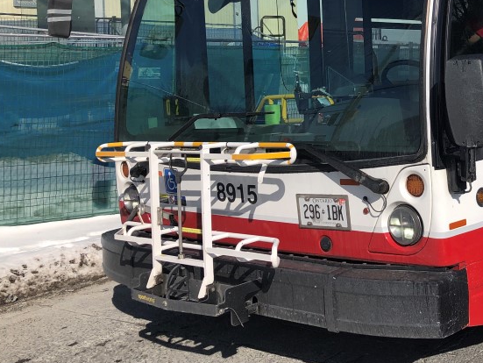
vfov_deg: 27.5
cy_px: 71
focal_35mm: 52
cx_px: 438
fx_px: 726
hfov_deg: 34.6
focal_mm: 3.99
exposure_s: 1/2825
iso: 20
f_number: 1.8
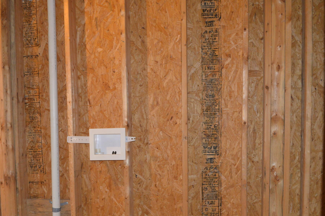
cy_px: 156
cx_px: 132
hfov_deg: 43.5
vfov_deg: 29.4
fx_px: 406
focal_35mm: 45
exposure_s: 1/30
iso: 800
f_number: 3.5
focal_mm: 18
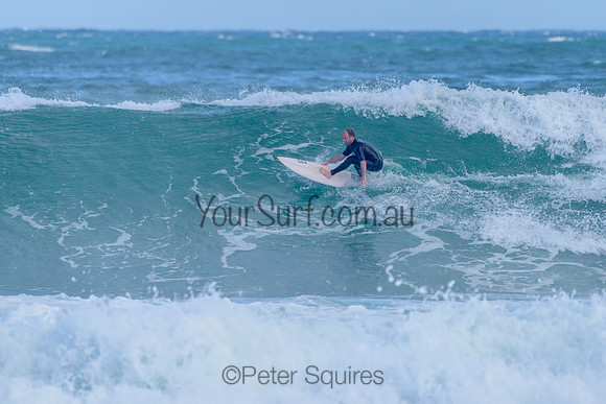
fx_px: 10313
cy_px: 159
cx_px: 332
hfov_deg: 3.4
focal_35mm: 613
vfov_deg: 2.2
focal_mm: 500
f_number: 5.6
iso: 320
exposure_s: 1/2000
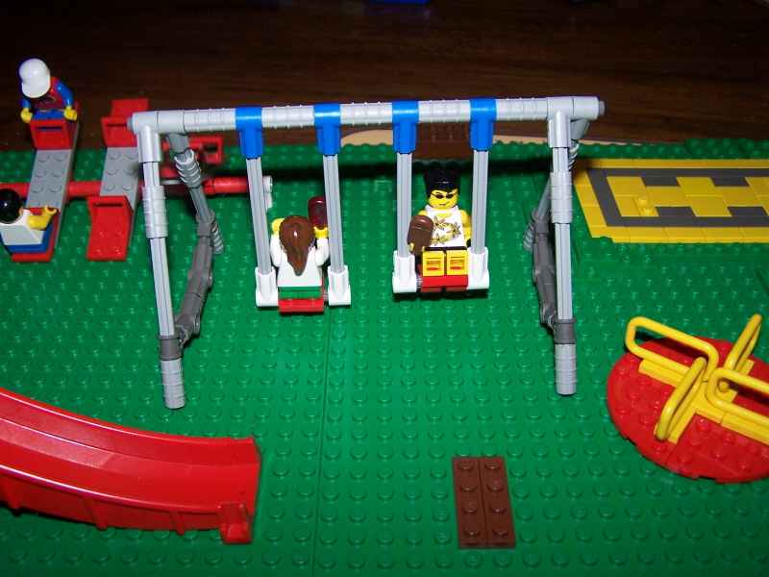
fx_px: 844
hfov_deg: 49.0
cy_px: 288
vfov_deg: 37.7
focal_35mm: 38
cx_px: 384
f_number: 2.8
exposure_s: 1/60
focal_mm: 6.3
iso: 80
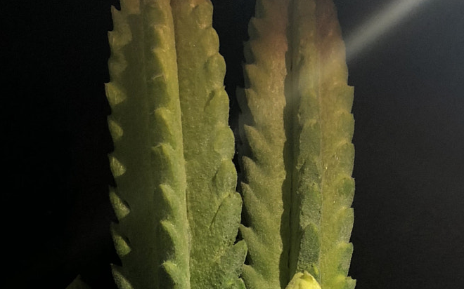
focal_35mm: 72
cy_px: 462
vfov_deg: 16.2
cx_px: 176
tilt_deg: -7.6
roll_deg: -0.4
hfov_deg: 28.5
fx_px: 910
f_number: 1.8
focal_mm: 3.99
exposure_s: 1/20
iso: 40
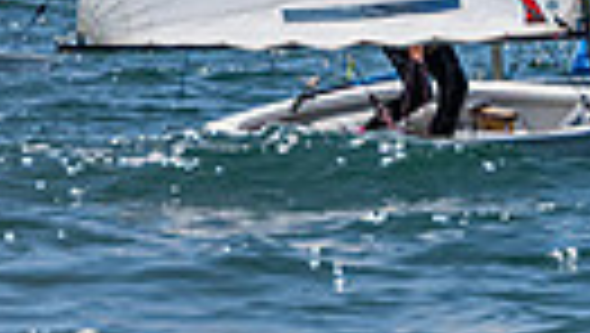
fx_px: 13061
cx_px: 1016
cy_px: -538
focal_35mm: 834
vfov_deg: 1.5
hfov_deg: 2.6
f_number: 7.6
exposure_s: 1/4000
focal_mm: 170
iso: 500
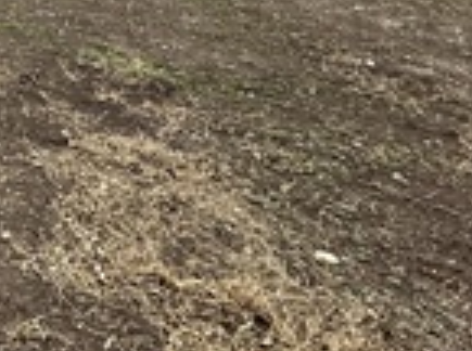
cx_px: -241
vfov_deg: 19.4
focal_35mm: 62
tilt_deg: -4.0
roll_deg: -2.2
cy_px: -224
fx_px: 843
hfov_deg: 24.3
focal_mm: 2.22
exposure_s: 1/3861
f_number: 2.2
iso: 50
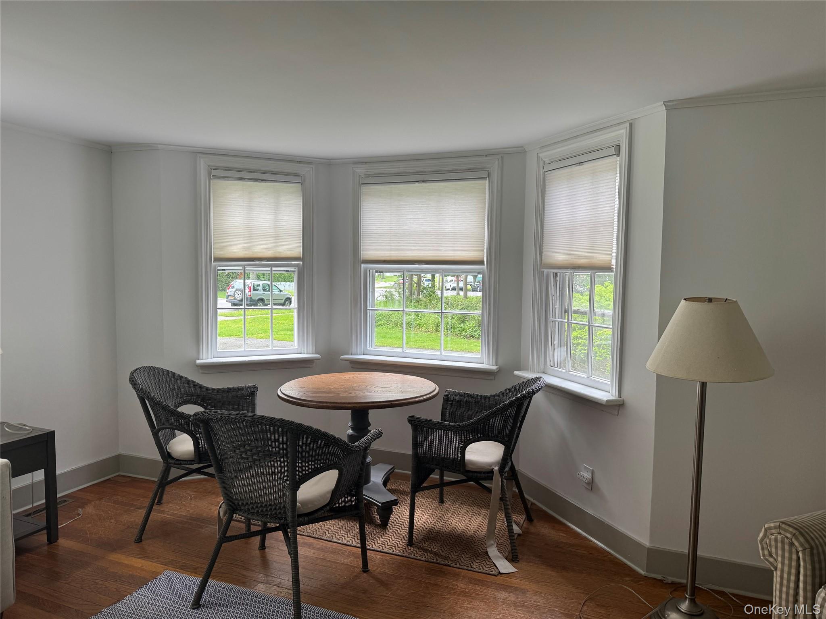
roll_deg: -0.3
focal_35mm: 24
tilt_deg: -4.4
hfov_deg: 71.6
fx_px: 573
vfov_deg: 56.8
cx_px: 413
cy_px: 310
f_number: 1.78
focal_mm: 6.76
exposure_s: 1/121
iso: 64
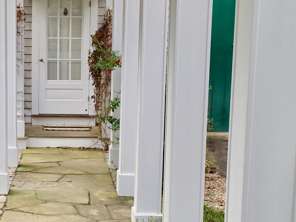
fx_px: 590
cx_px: 65
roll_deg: -0.4
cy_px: 126
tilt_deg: -8.8
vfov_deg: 21.3
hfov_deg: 27.7
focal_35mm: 69
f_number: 2.2
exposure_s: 1/292
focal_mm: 4.15
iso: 25
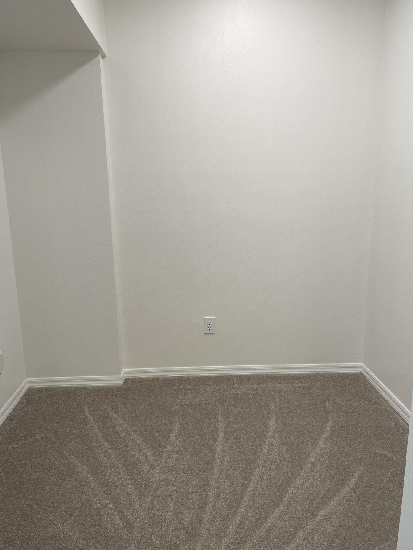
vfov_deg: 63.4
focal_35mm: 28
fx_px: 445
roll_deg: +1.6
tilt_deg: -11.7
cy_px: 284
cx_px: 194
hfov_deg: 49.7
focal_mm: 4.2
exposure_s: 1/120
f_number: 1.6
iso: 40
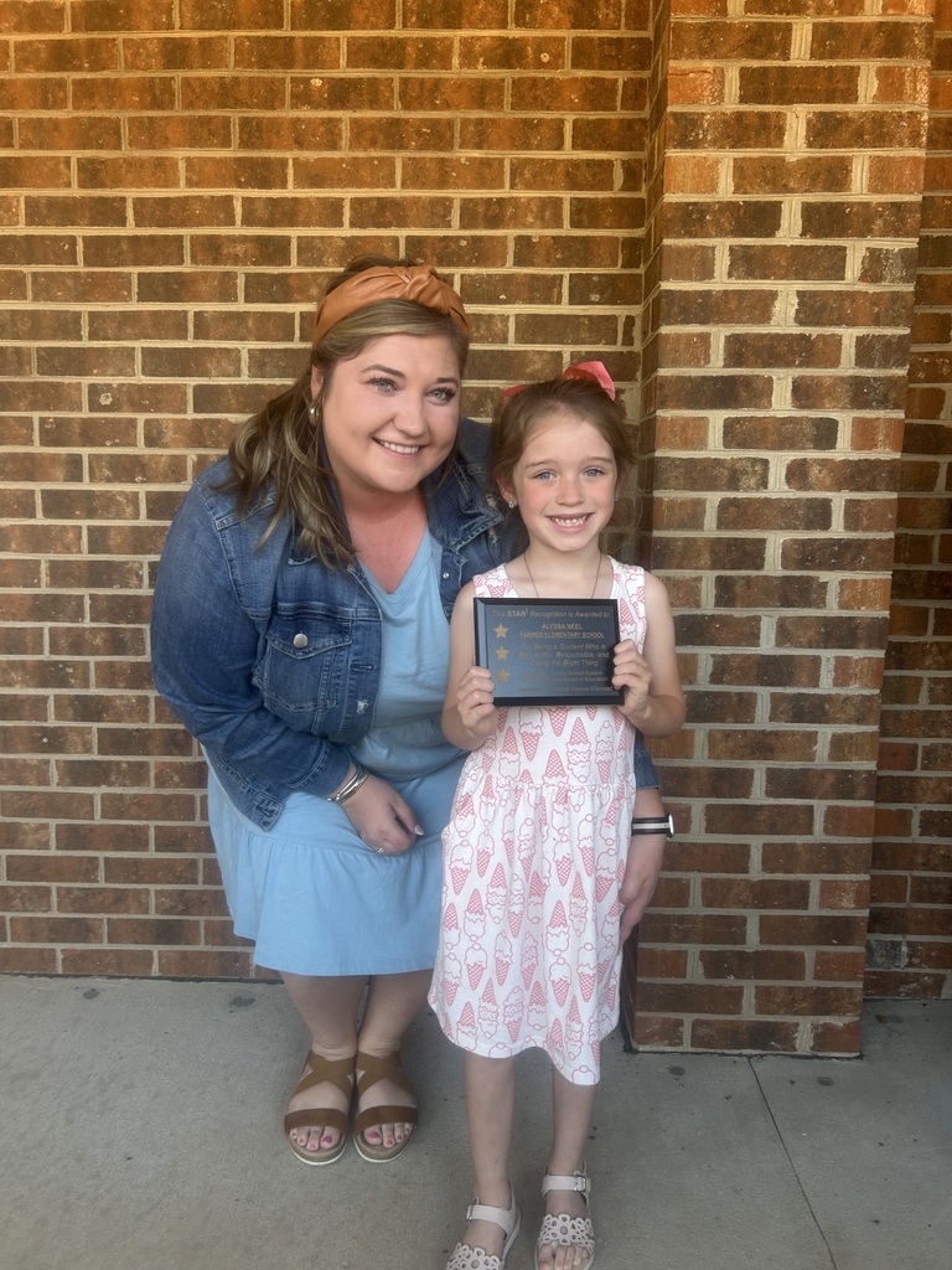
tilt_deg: -7.4
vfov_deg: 67.3
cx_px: 476
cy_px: 635
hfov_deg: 53.1
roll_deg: -0.6
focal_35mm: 26
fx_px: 953
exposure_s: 1/121
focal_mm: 5.7
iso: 50
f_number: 1.5
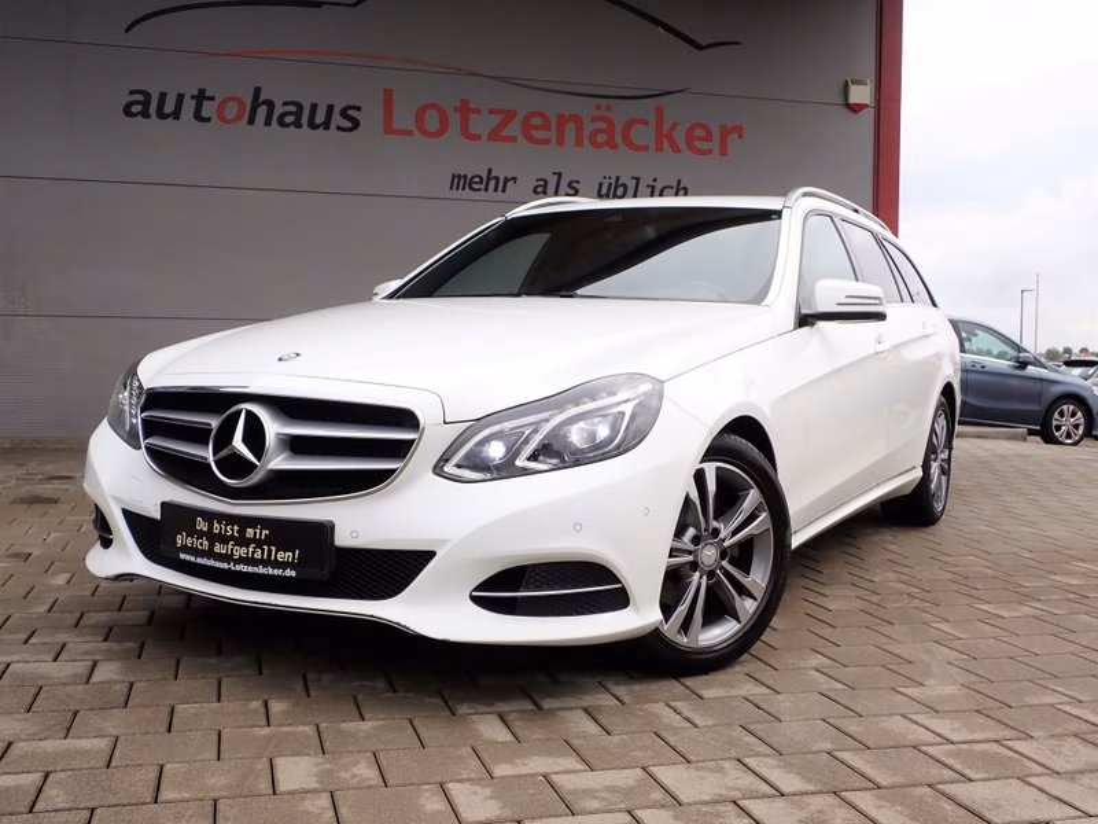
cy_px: 412
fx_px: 1142
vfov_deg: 39.7
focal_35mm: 36
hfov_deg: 51.4
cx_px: 549
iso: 100
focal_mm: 6.37
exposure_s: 1/500
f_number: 3.5
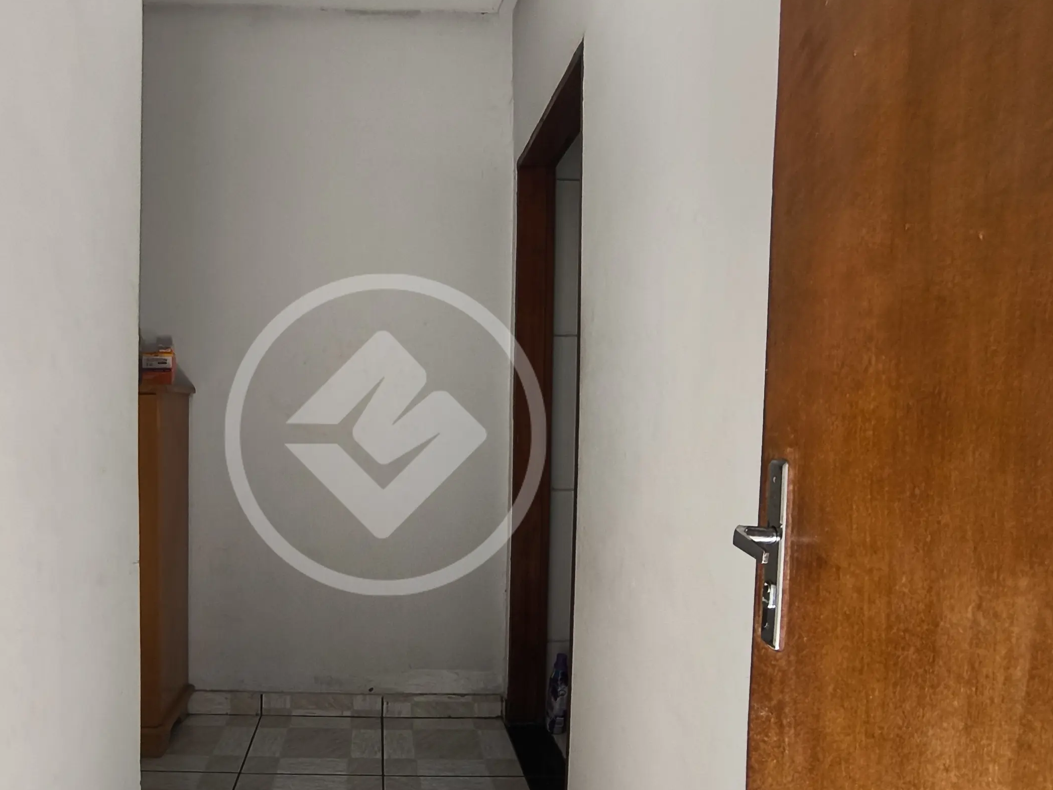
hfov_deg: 68.2
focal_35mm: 25
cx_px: 386
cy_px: 435
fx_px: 761
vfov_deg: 54.8
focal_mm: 1.65
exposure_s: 1/60
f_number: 2.2
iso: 80
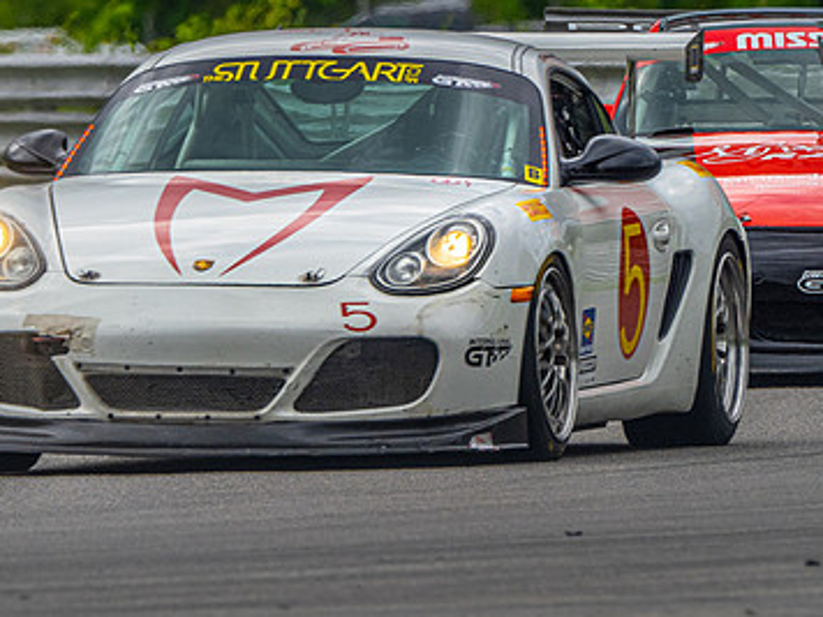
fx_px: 32572
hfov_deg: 1.4
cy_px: 311
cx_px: 476
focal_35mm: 1370
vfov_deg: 1.1
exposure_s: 1/800
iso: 400
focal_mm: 420
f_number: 8
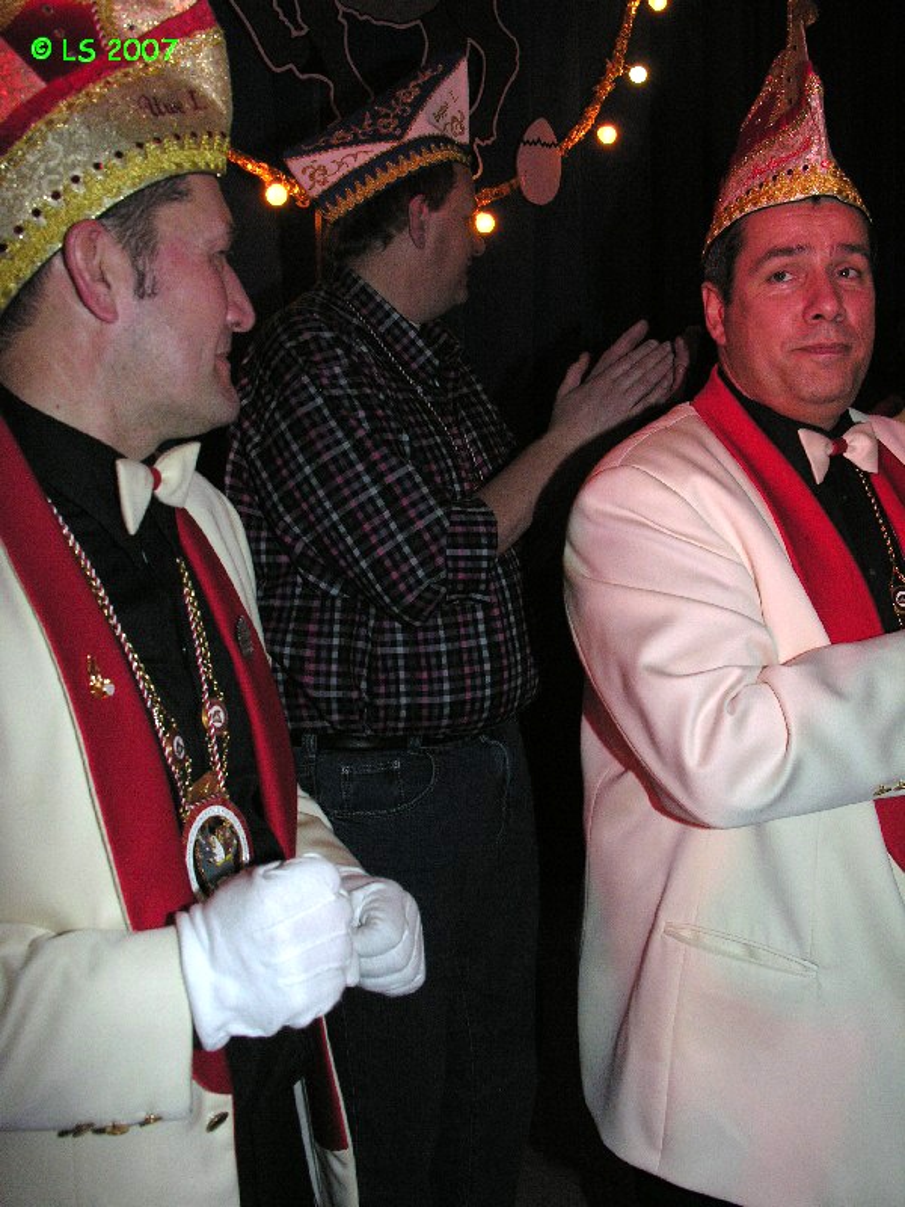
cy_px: 604
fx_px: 1220
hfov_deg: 40.7
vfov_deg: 52.6
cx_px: 452
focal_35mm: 35
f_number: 4
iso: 200
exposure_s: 1/60.1
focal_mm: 8.9
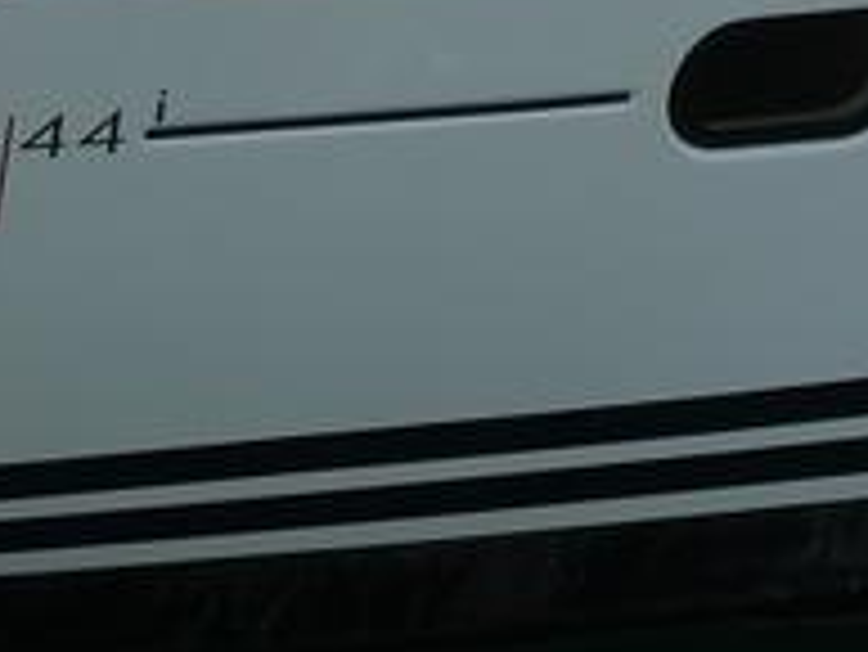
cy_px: -510
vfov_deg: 5.6
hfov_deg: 7.5
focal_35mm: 261
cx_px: 908
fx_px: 6549
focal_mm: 27
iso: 100
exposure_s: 1/320
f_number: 7.1
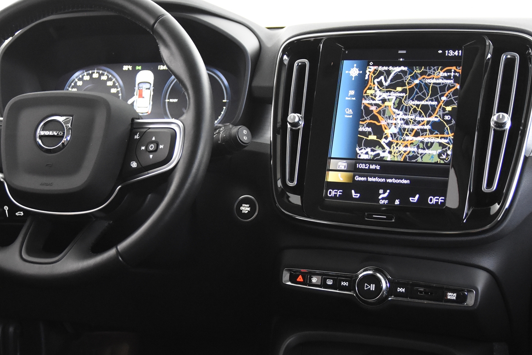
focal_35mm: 55
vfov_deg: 24.5
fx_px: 813
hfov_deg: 36.0
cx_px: 195
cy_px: 233
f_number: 3
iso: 3600
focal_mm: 24
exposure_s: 1/40
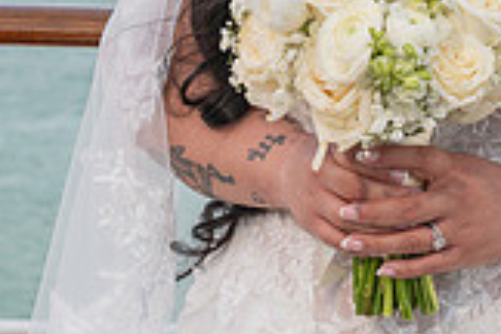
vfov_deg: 5.5
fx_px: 3479
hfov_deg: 8.2
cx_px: 393
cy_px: -101
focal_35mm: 250
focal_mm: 70
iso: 200
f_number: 9
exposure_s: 1/200
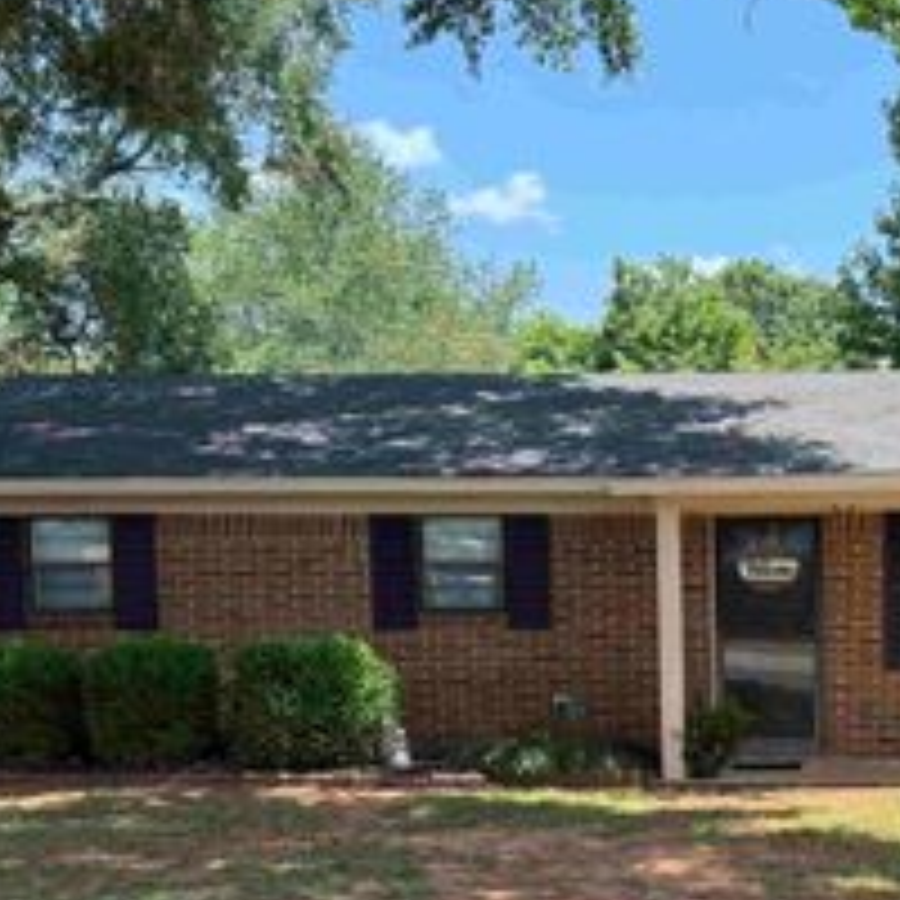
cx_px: 810
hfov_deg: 30.8
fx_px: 1559
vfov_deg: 31.5
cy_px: 700
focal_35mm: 53
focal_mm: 6.76
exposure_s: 1/805
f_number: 1.78
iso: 100
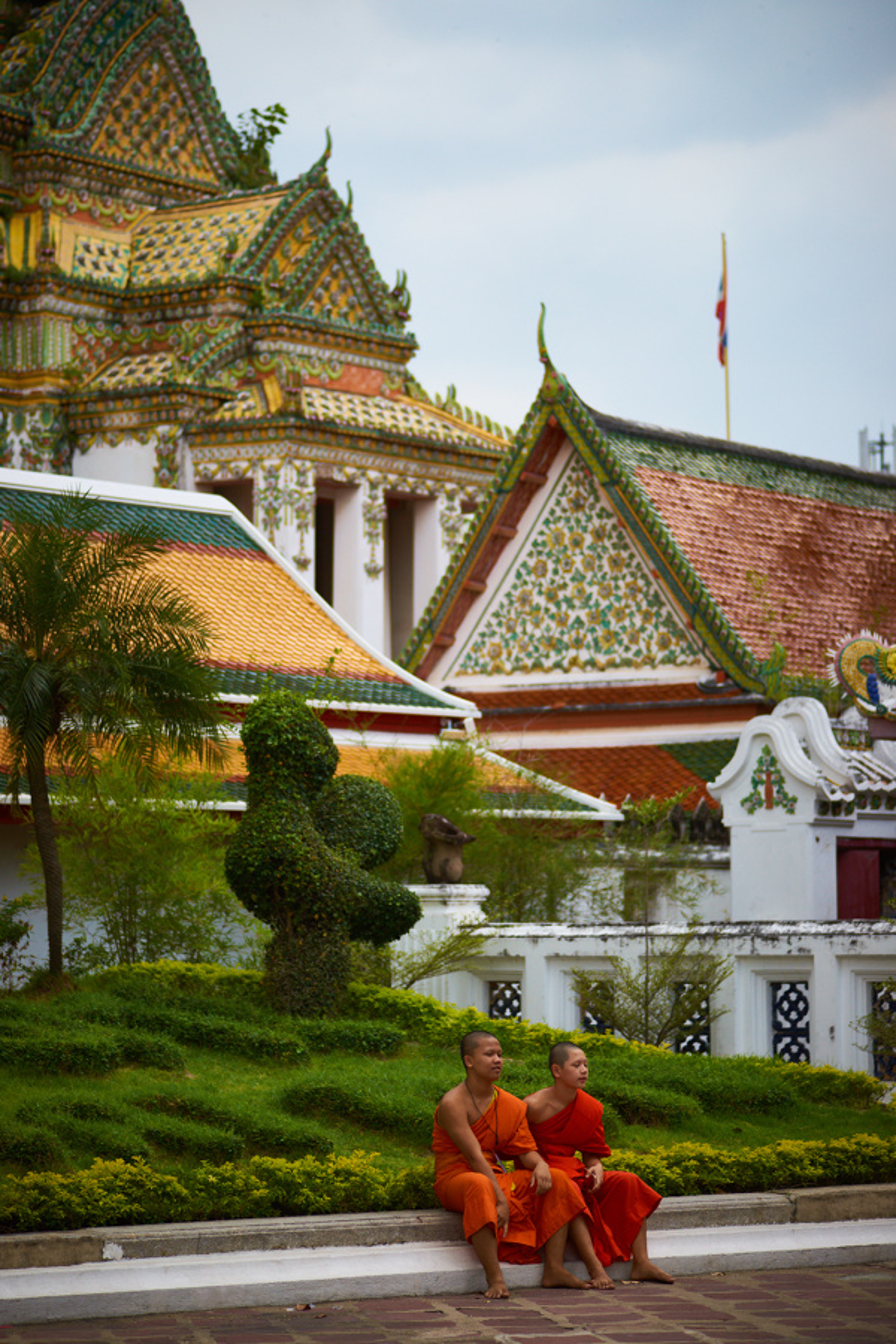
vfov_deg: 20.4
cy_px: 672
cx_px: 448
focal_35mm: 100
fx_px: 3733
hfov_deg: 13.7
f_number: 2.8
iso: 200
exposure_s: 1/200
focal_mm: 100
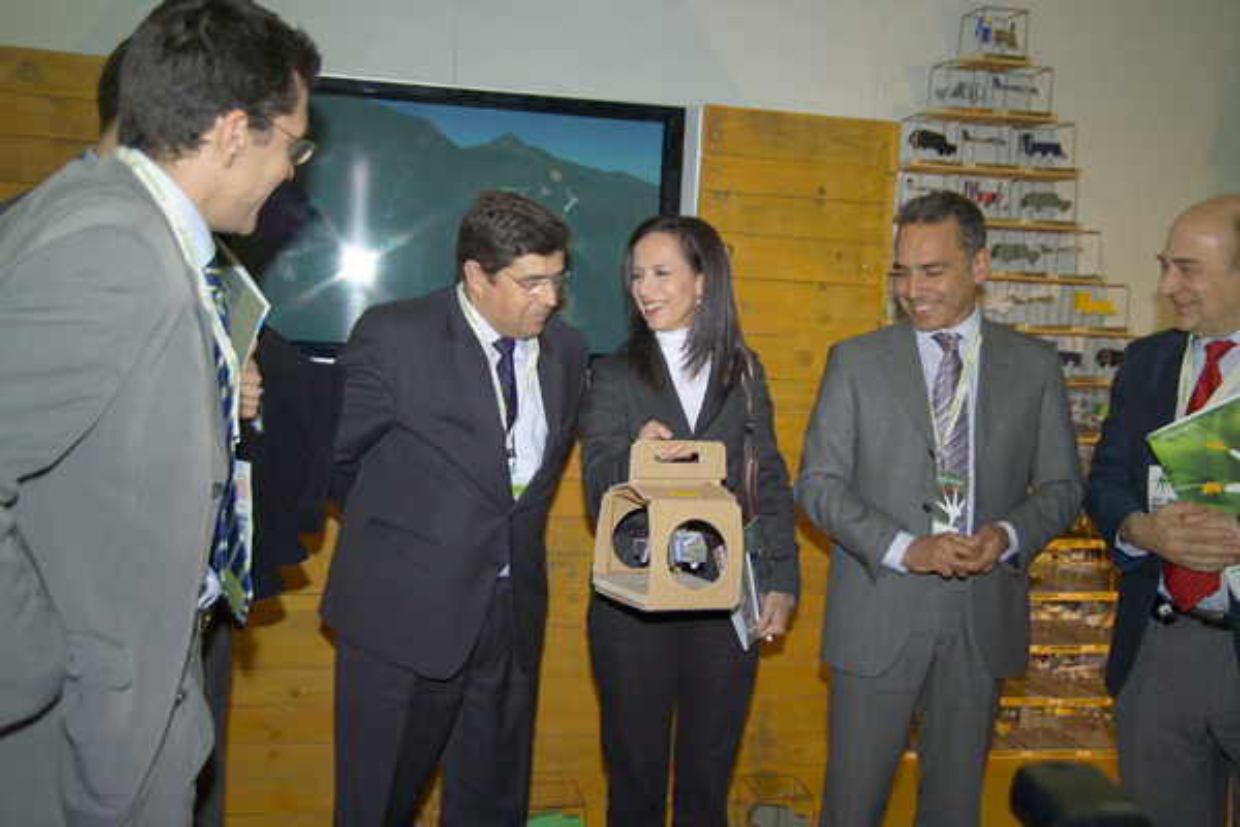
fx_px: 1378
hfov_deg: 48.5
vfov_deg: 33.4
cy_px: 414
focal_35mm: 40
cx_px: 620
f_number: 4.8
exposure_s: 1/60
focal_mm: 40
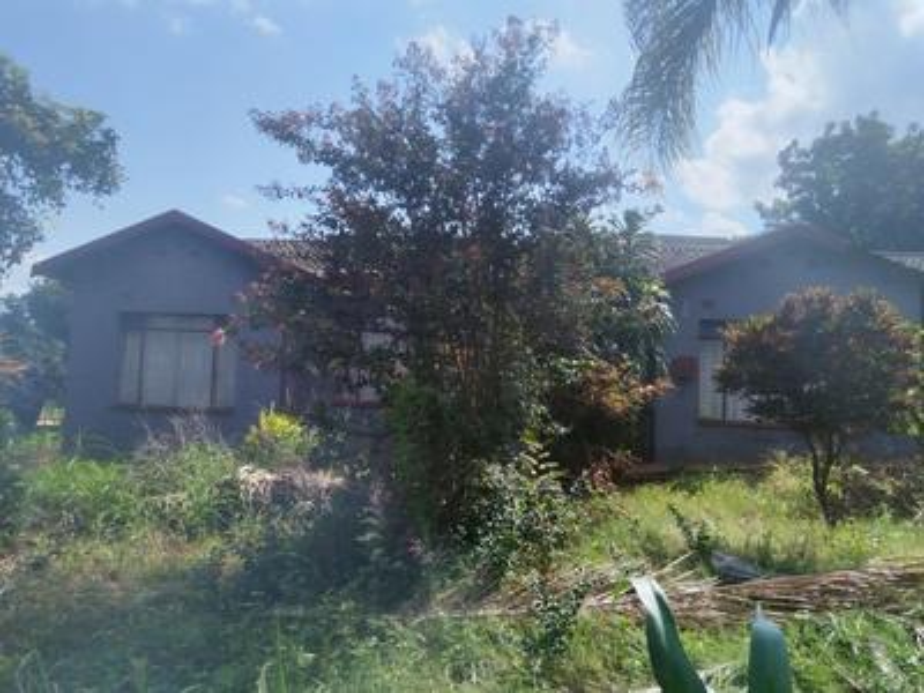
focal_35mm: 26
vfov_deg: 53.1
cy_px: 346
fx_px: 694
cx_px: 462
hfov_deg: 67.3
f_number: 1.9
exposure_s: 1/1874
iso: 100
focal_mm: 4.95
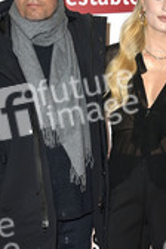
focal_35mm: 81
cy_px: 179
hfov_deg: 16.8
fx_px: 560
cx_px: 105
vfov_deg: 24.8
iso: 500
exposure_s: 1/250
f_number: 5.6
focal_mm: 34
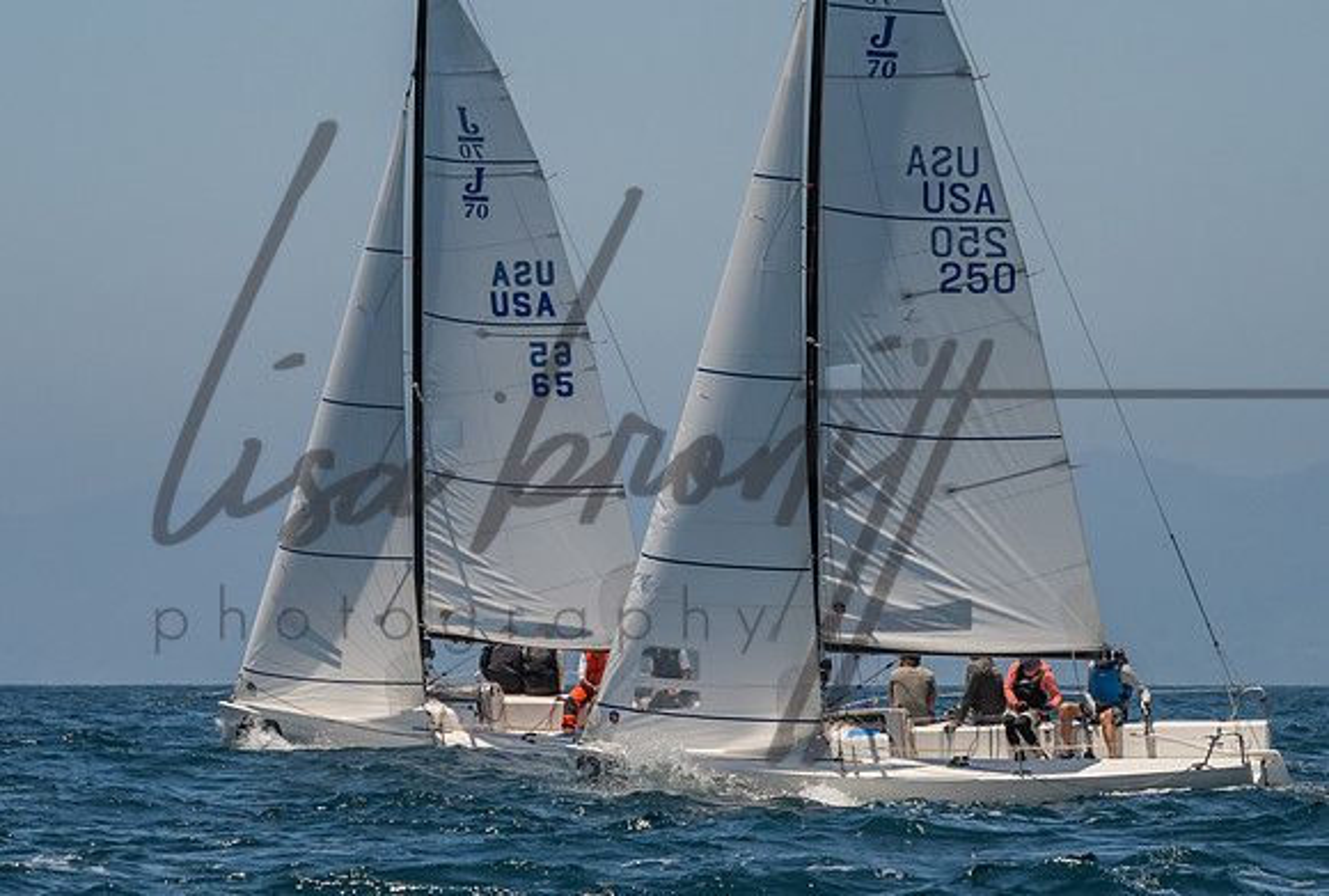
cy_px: 532
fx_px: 8668
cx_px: 563
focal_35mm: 234
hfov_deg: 8.8
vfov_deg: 5.9
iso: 640
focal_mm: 140
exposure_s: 1/1000
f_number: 9
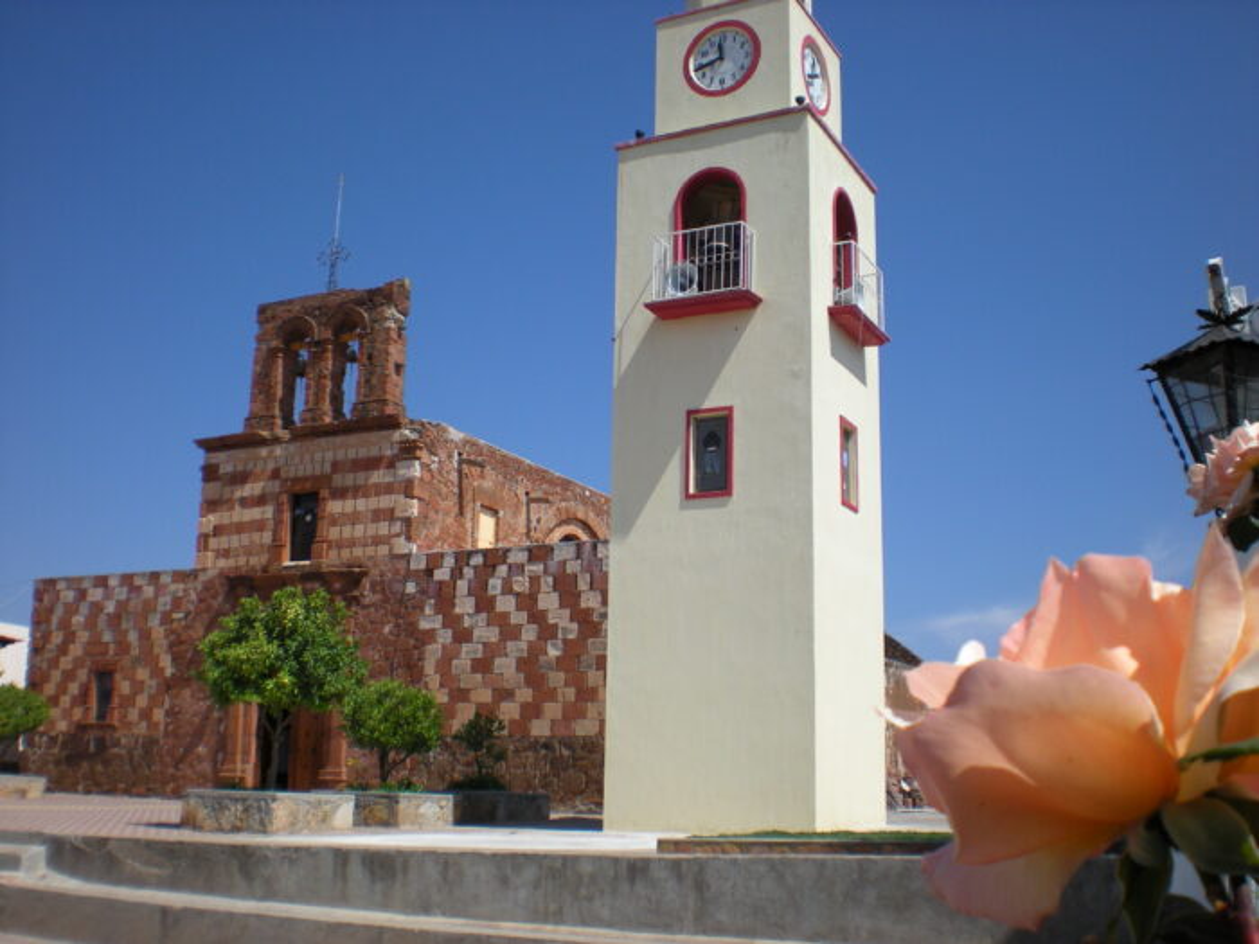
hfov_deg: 49.0
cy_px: 472
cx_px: 630
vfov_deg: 37.7
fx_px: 1382
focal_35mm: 38
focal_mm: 6.3
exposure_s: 1/805
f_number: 4.6
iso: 64
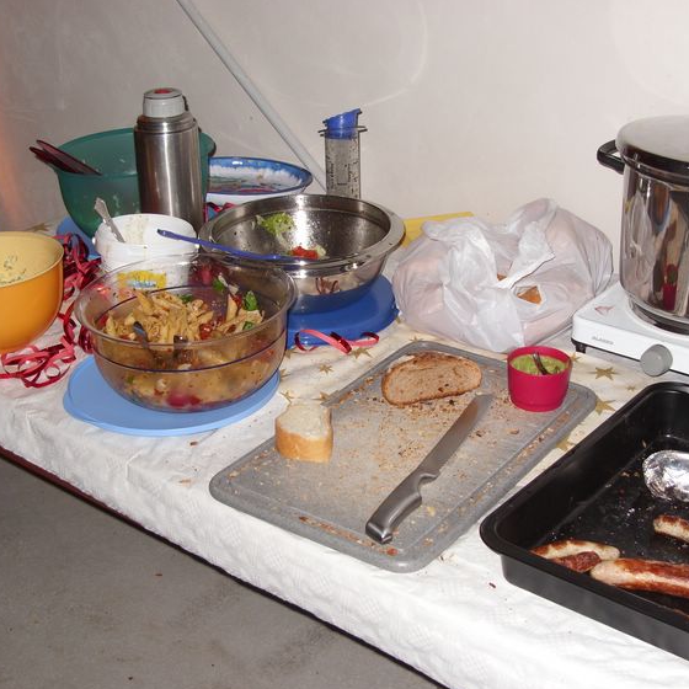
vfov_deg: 31.6
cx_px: 362
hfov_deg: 31.6
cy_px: 351
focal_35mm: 54
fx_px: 1216
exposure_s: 1/30
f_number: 2.8
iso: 50
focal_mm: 6.3
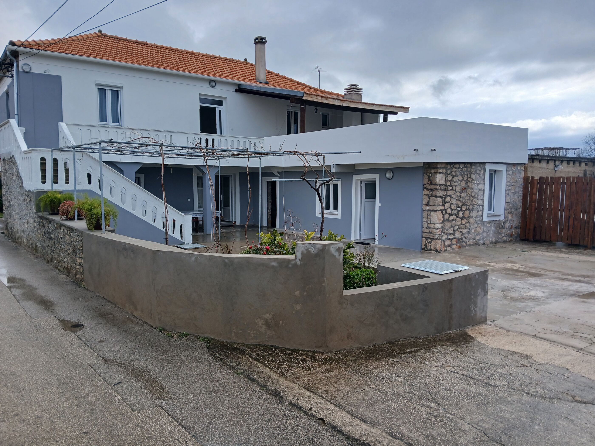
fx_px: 447
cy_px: 223
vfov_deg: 53.1
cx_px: 298
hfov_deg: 67.3
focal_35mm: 26
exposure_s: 1/328
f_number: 1.8
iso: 20
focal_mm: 3.98
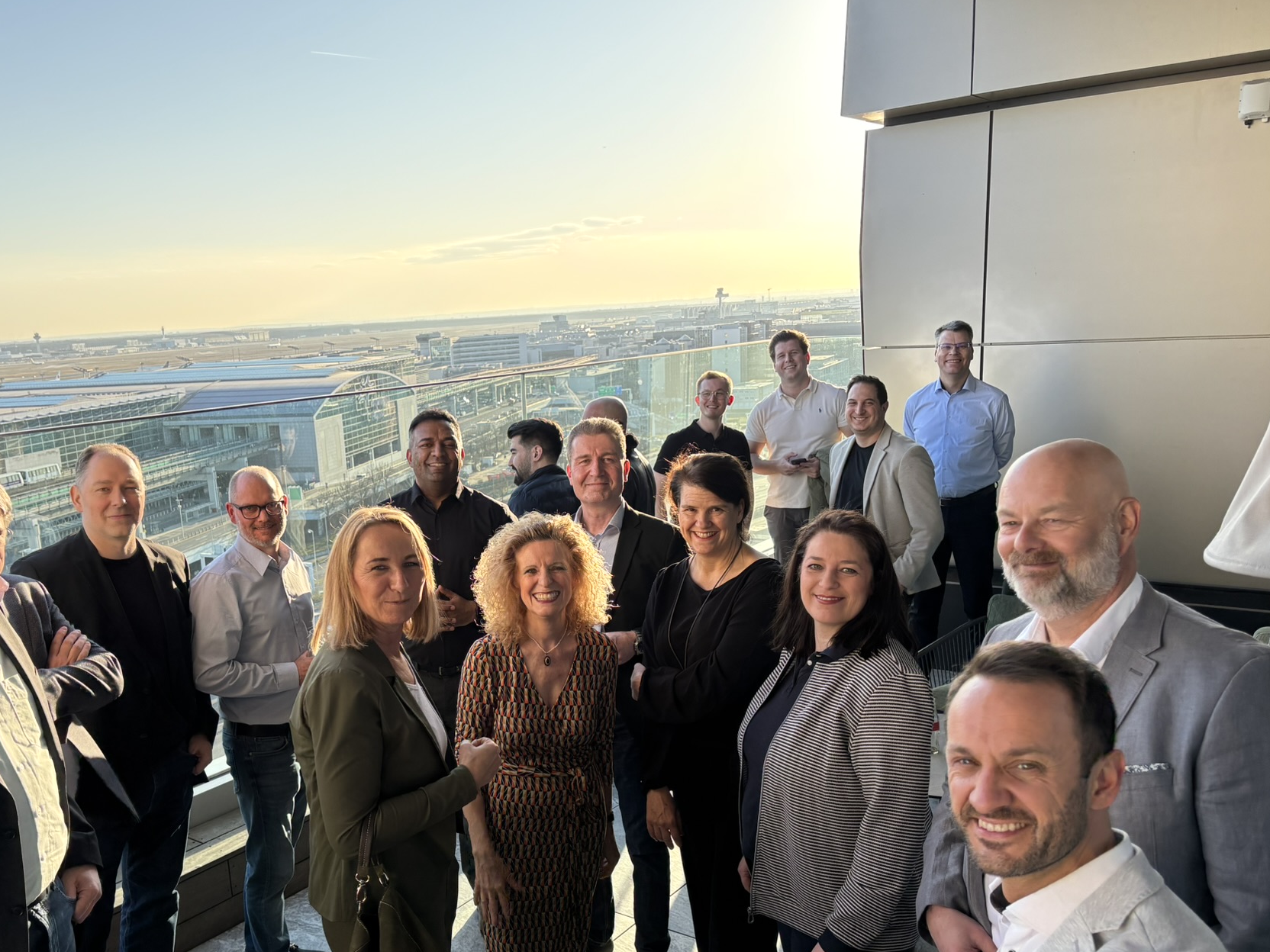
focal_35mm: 32
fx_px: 1174
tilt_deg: -11.7
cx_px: 506
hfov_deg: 56.4
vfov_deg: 43.9
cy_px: 570
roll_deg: +3.0
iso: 50
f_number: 1.6
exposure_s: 1/688
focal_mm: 5.96
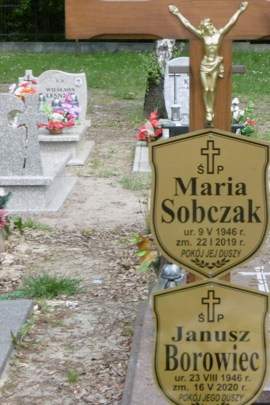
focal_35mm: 103
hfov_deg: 13.2
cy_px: 165
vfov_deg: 19.8
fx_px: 1158
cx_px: 221
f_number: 3.8
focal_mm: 7.7
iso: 100
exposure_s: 1/125
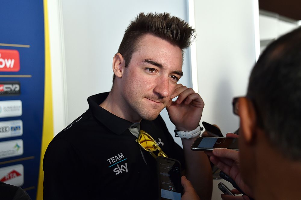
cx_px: 150
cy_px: 100
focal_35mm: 55
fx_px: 460
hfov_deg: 36.3
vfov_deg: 24.6
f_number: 4.5
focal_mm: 55
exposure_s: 1/500
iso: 1250
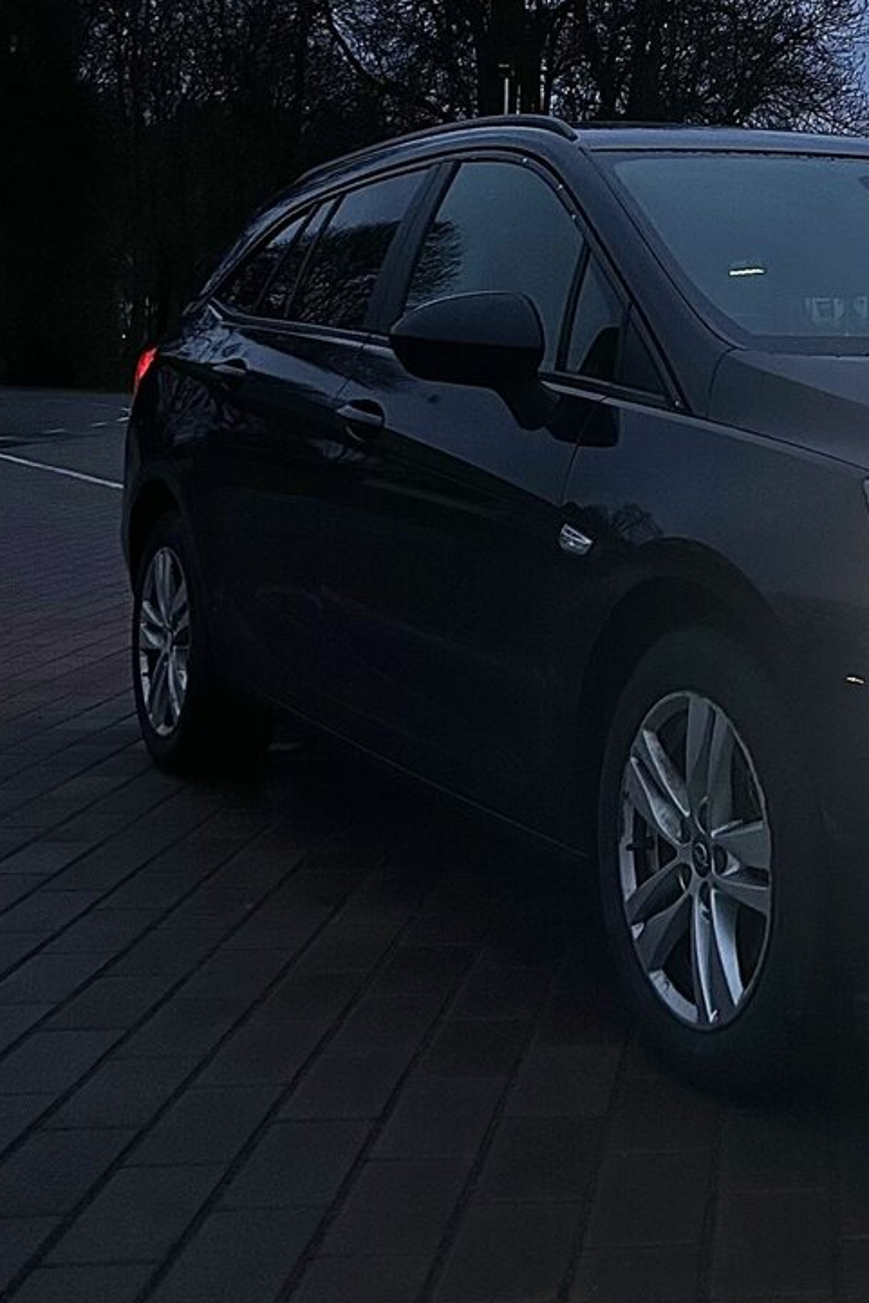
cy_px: 302
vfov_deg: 32.7
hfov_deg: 21.1
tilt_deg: +1.0
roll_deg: +0.6
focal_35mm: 60
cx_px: 1032
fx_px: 2171
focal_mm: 5.7
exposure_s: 1/33
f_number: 1.5
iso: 640
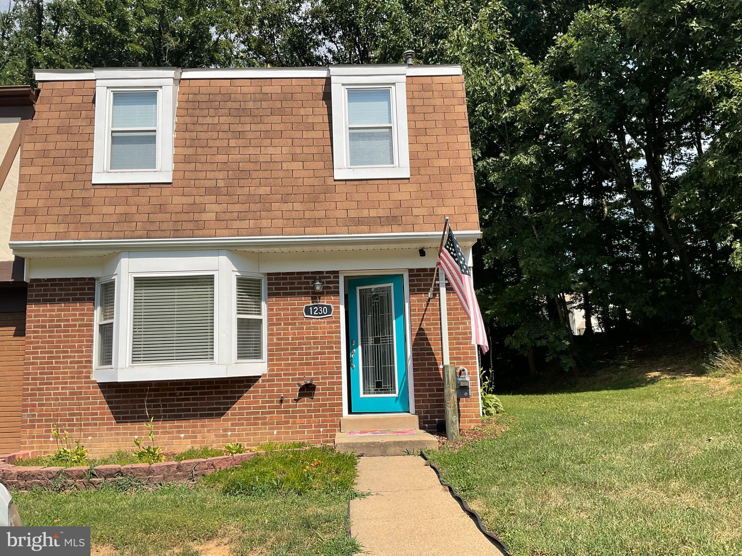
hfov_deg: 61.7
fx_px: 622
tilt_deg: +7.7
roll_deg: +1.8
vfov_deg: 48.2
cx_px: 371
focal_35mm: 29
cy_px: 278
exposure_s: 1/1984
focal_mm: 3
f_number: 1.8
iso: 16
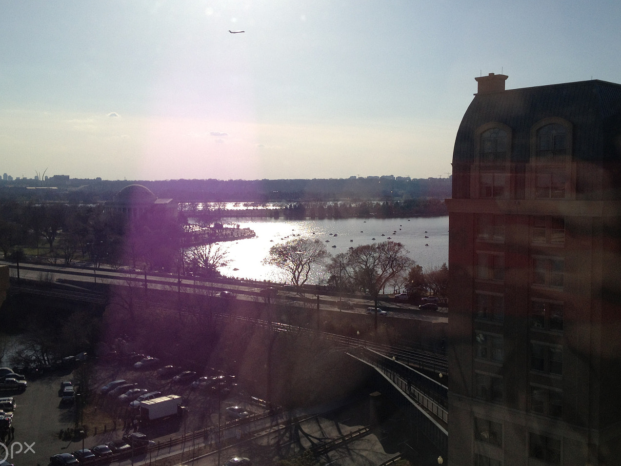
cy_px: 224
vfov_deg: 32.9
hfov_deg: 42.9
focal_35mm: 44
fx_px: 789
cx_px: 304
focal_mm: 4.28
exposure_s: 1/3953
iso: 50
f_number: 2.4
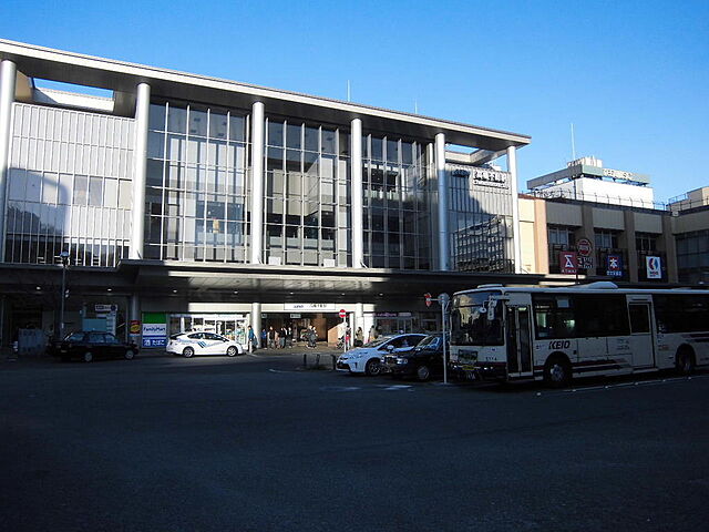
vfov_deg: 53.1
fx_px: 533
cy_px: 266
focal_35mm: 26
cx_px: 354
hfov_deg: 67.3
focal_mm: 4.7
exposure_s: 1/800
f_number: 2.8
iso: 100
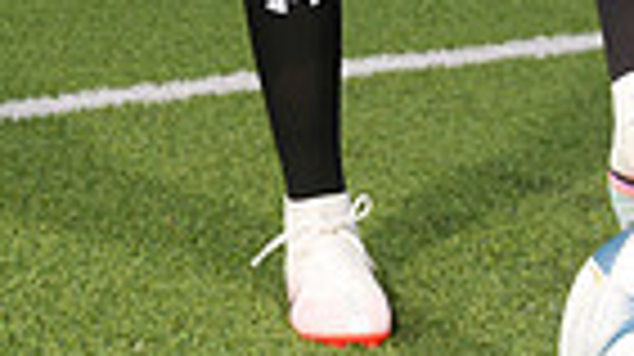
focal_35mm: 174
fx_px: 2922
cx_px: 364
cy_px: -550
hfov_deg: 12.4
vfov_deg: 6.6
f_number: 7.1
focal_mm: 52
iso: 80
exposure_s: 1/200
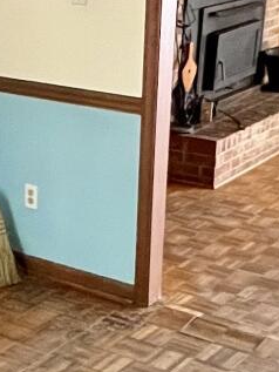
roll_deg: +2.8
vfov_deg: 23.5
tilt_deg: -23.7
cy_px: 302
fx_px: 881
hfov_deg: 17.6
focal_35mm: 82
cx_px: 7
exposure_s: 1/60
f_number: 1.8
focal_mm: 1.57
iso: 1000
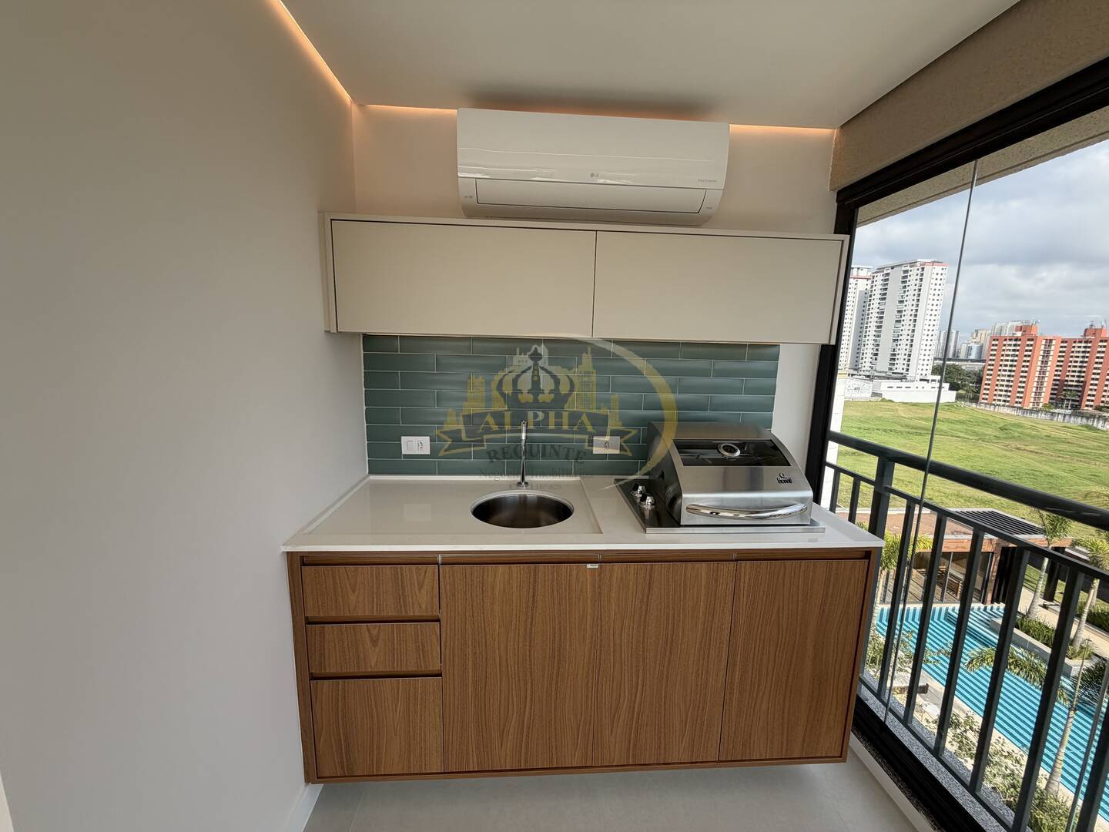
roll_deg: -1.0
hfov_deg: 102.1
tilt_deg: -9.2
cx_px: 554
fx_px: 449
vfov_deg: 85.7
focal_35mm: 14
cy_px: 416
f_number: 2.2
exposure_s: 1/679
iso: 40
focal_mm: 2.22
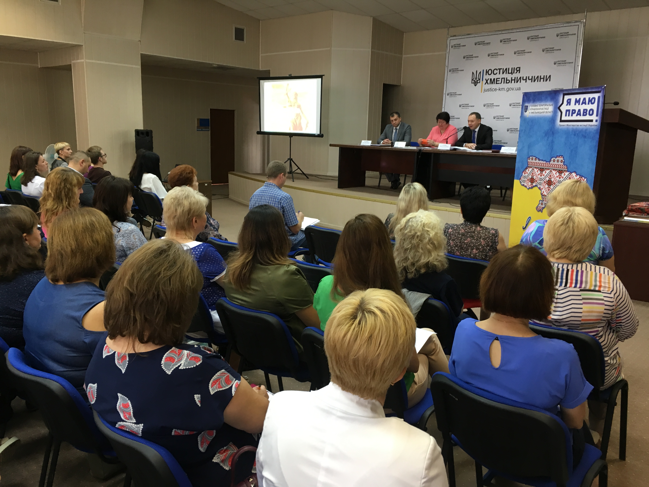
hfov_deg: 61.7
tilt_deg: -13.5
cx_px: 324
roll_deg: -2.8
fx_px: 544
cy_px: 244
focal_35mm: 29
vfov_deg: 48.2
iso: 100
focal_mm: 4.15
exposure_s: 1/33
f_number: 2.2
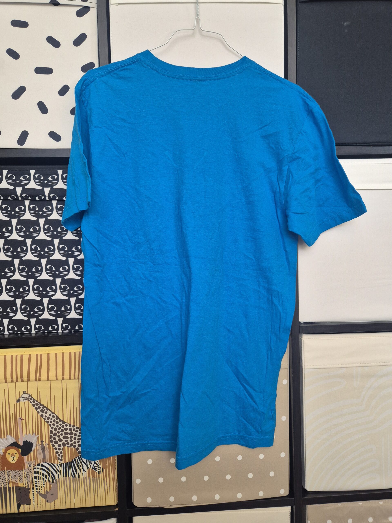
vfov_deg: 73.9
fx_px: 347
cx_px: 196
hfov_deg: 58.9
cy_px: 262
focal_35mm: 23
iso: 320
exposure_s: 1/100
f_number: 1.8
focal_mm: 5.4
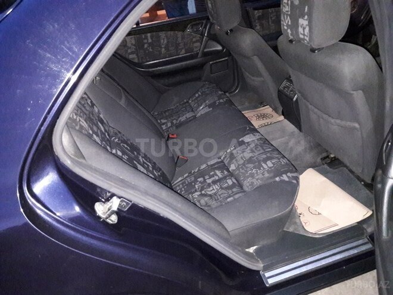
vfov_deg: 49.7
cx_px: 196
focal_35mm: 28
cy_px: 148
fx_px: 318
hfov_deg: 63.4
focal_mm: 3.7
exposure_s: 1/17
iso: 800
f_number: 1.9
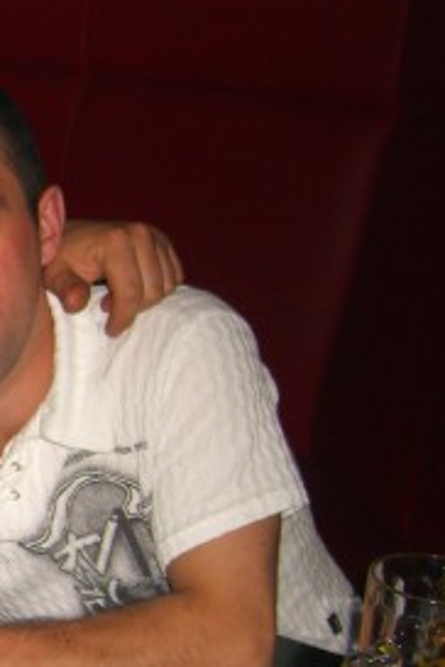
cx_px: -267
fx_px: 1613
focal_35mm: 87
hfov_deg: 14.4
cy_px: 435
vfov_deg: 23.3
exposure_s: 1/60
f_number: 2.8
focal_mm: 7.9
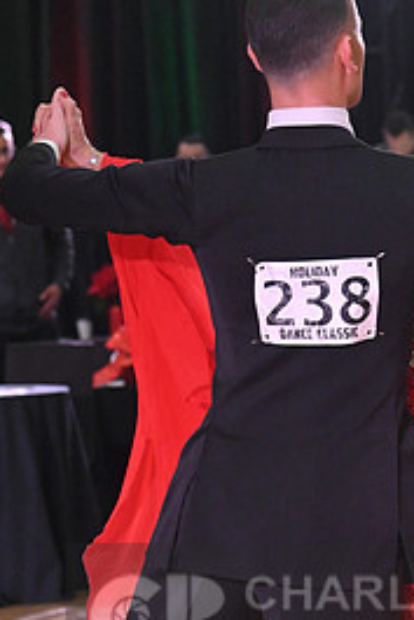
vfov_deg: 8.9
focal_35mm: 230
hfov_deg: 6.0
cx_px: 389
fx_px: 3962
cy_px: 622
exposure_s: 1/400
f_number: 5.6
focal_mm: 105
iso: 3200
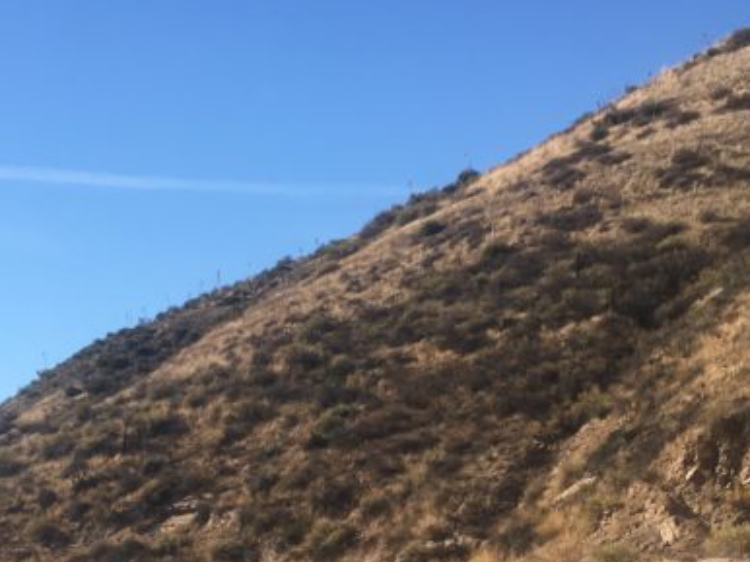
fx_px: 1667
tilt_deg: +0.8
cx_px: 464
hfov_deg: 25.3
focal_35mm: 77
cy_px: 605
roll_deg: +3.4
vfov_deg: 18.5
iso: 25
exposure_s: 1/1202
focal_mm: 4.15
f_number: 2.2
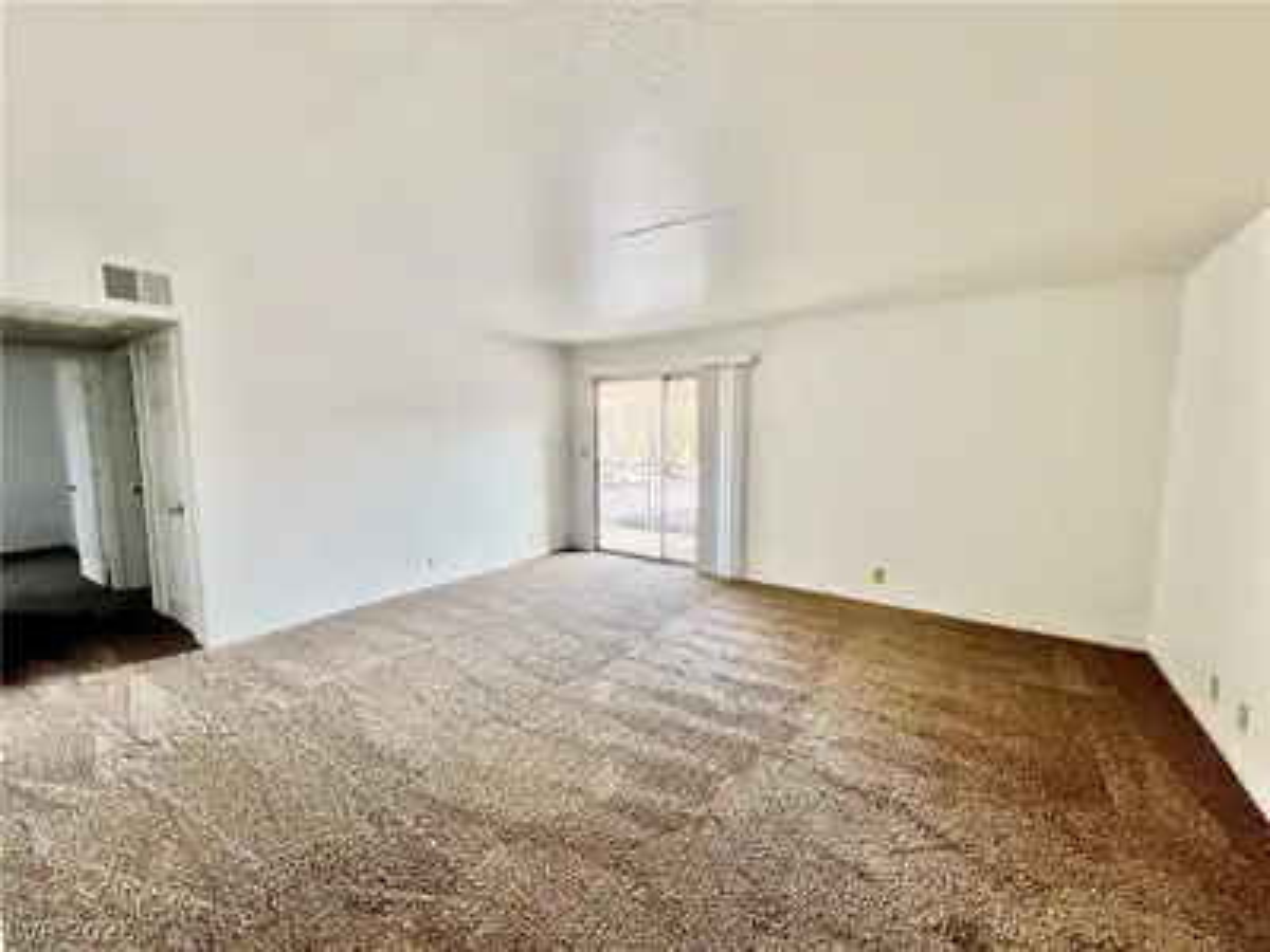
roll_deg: +0.8
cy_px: 476
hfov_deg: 106.2
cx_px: 635
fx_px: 477
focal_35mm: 13
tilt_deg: -6.3
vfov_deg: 89.9
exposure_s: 1/120
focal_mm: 1.57
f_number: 1.8
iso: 100
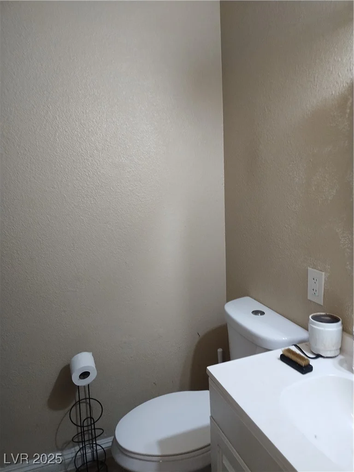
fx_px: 341
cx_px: 177
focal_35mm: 25
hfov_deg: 54.9
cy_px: 236
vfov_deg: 69.4
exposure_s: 1/40
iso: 173
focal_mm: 4.71
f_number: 1.7
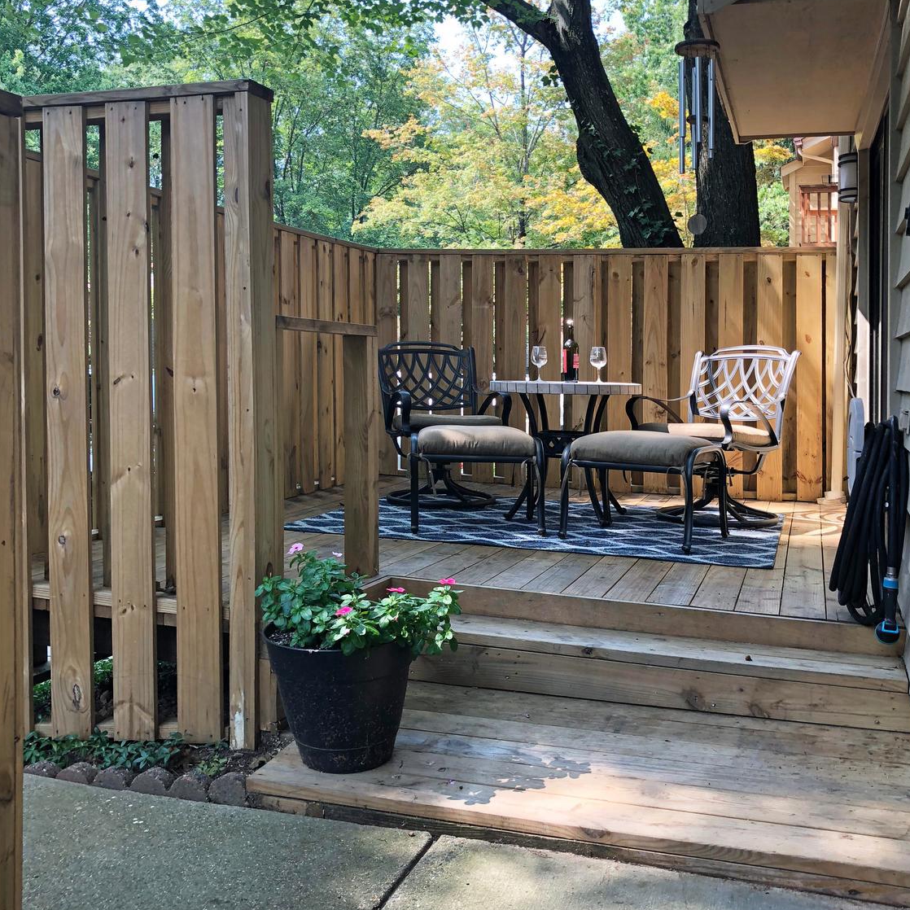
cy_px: 488
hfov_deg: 48.4
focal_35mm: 34
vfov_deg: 48.4
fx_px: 1011
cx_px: 463
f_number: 1.8
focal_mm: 3.99
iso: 25
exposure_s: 1/120
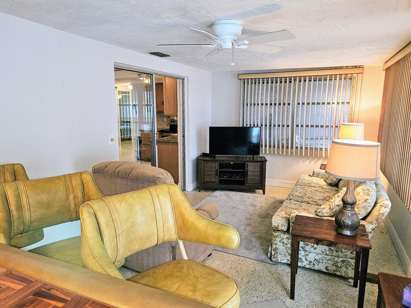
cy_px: 157
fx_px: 285
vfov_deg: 56.8
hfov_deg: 71.6
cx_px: 201
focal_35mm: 24
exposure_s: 1/24
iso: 100
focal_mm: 5.4
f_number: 1.8
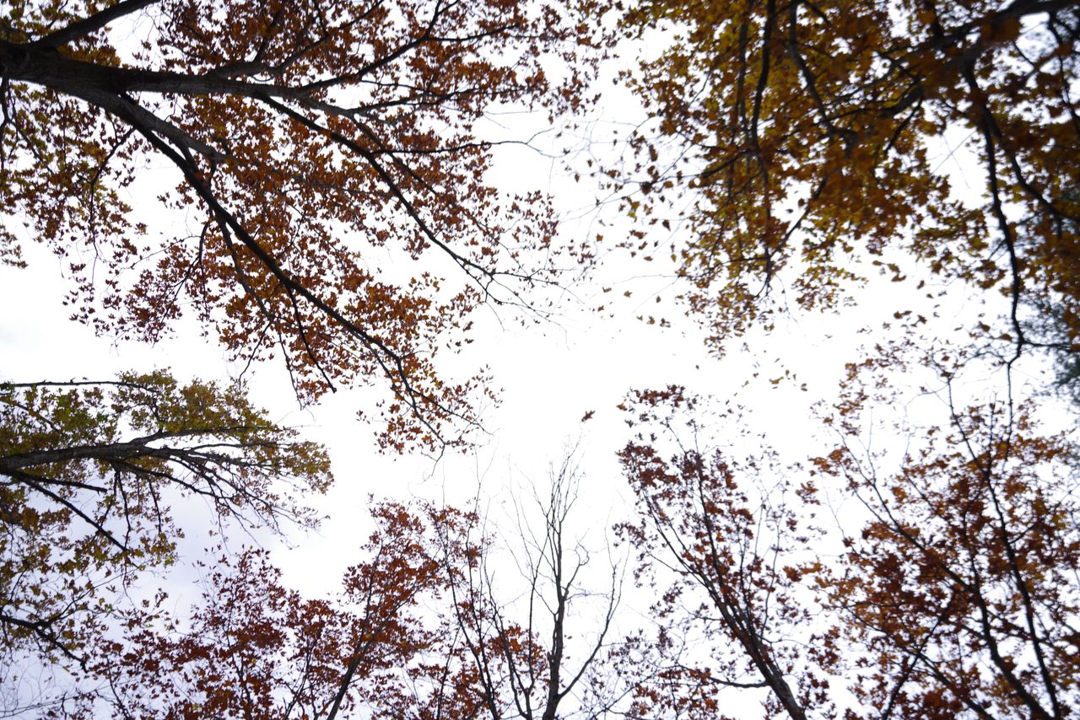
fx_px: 900
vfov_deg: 43.6
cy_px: 360
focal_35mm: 30
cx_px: 540
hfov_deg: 61.9
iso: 100
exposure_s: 1/200
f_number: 8
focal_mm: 30
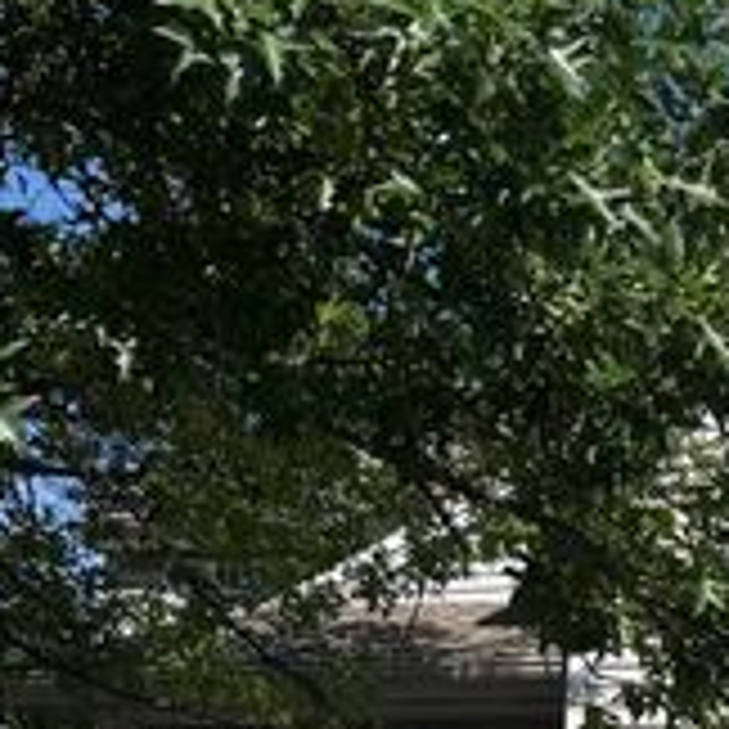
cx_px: 936
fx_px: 2073
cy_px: 711
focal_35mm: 87
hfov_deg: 18.6
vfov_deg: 19.4
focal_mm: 6.76
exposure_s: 1/6711
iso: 80
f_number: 1.78
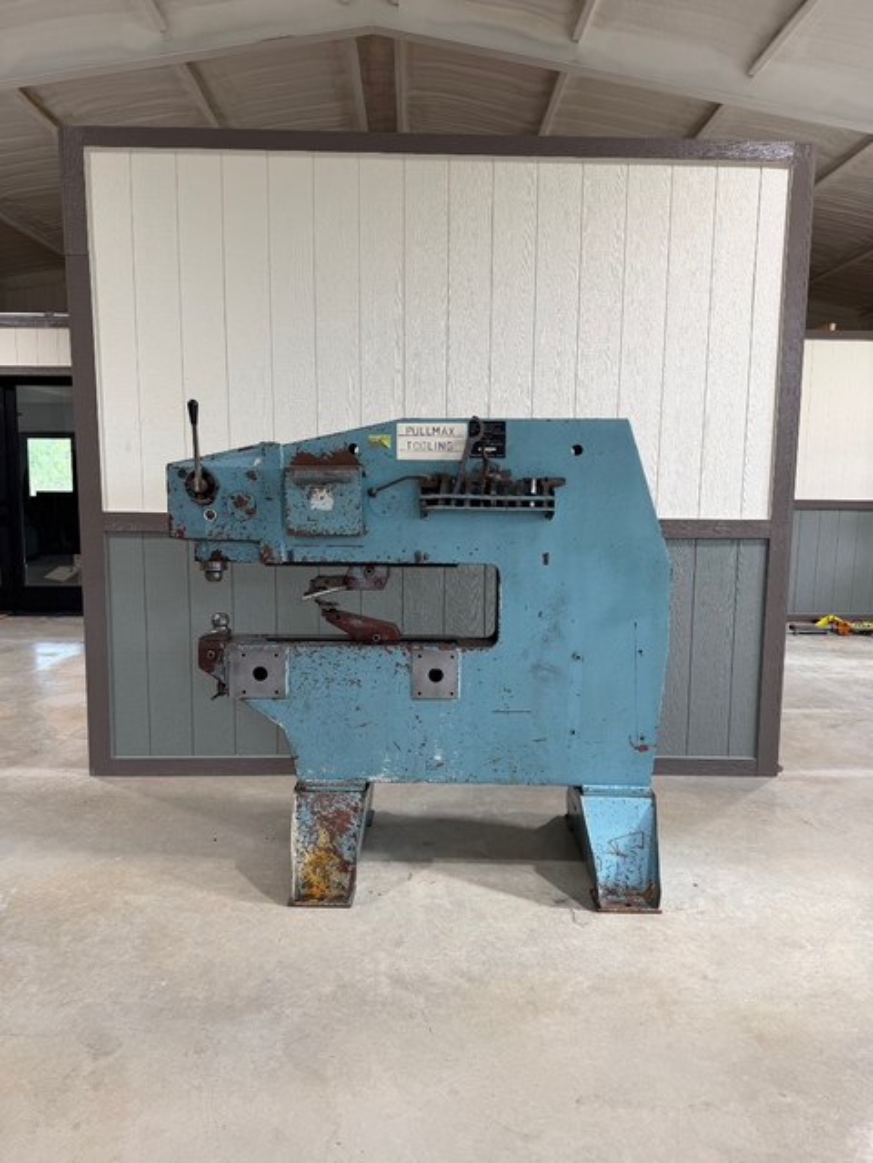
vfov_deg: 71.6
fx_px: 807
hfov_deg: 56.8
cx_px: 436
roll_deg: -1.3
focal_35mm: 24
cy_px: 582
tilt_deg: -7.4
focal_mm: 6.76
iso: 64
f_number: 1.78
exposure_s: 1/121
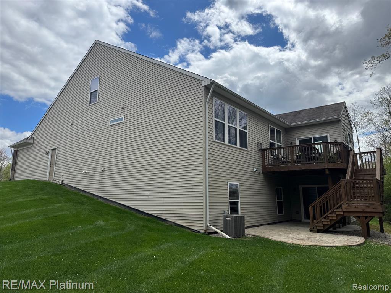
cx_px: 196
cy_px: 146
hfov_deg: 71.6
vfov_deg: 56.8
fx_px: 271
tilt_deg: +11.2
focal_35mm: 24
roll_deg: -0.2
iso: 80
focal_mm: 6.76
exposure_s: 1/5814
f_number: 1.78
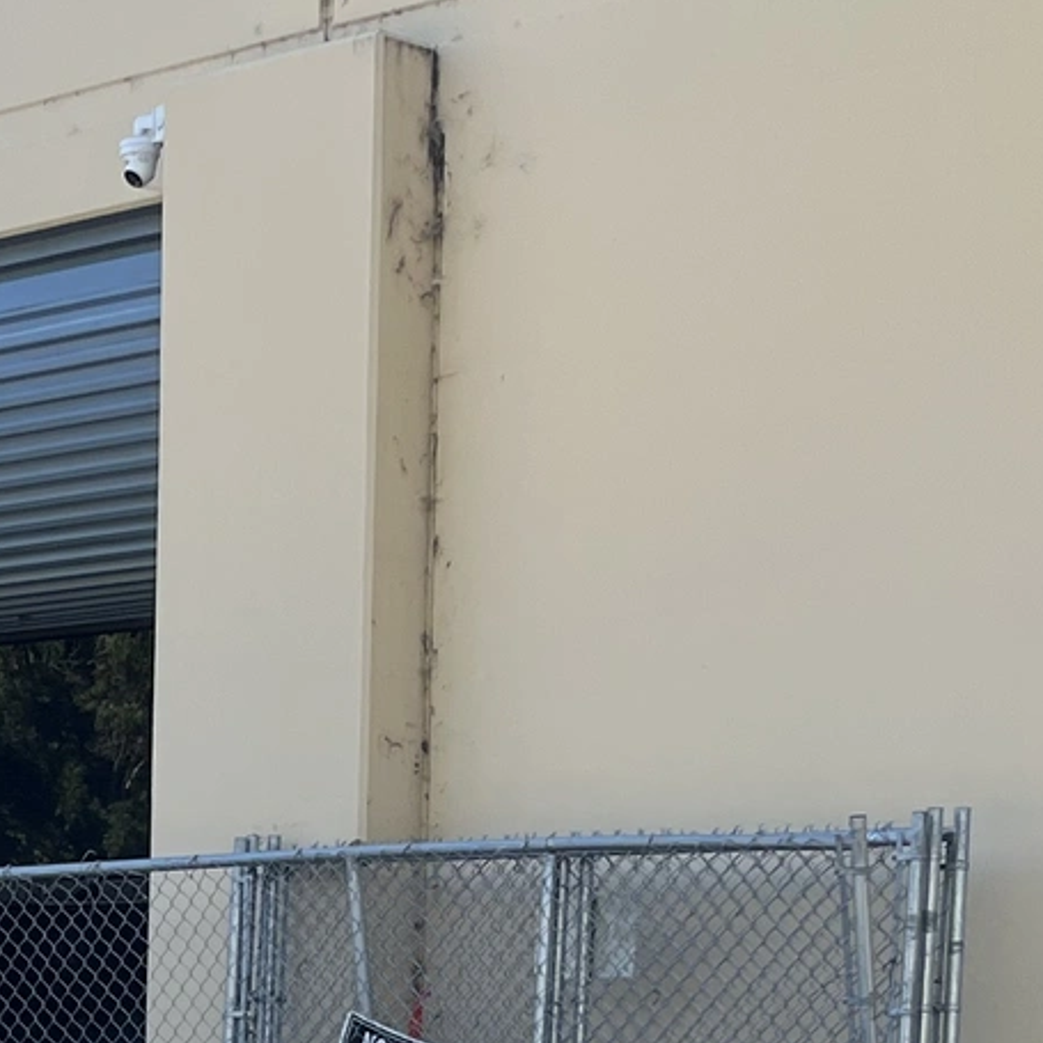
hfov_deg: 16.4
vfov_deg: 16.6
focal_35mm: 101
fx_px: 3443
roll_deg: +0.1
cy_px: 1199
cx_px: -289
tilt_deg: -3.4
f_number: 1.6
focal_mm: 5.1
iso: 50
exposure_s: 1/833
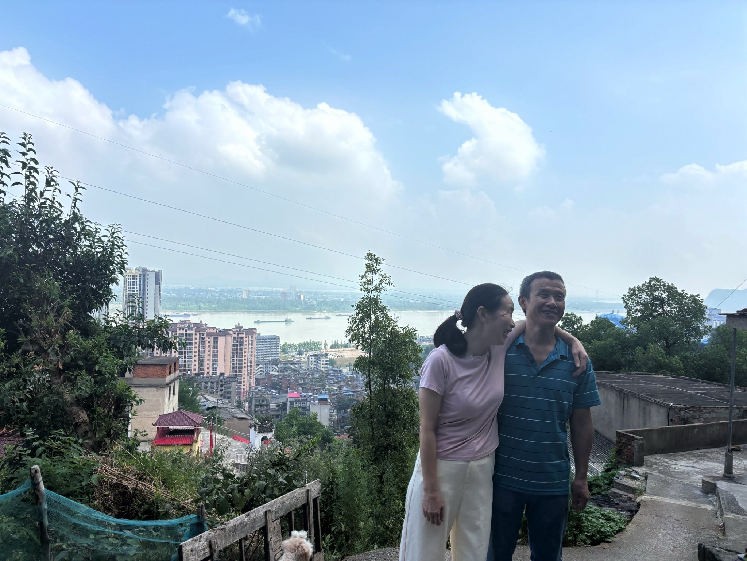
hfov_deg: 67.3
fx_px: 561
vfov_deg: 53.1
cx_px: 374
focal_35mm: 26
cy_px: 280
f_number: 1.6
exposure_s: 1/3937
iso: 50
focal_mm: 5.96
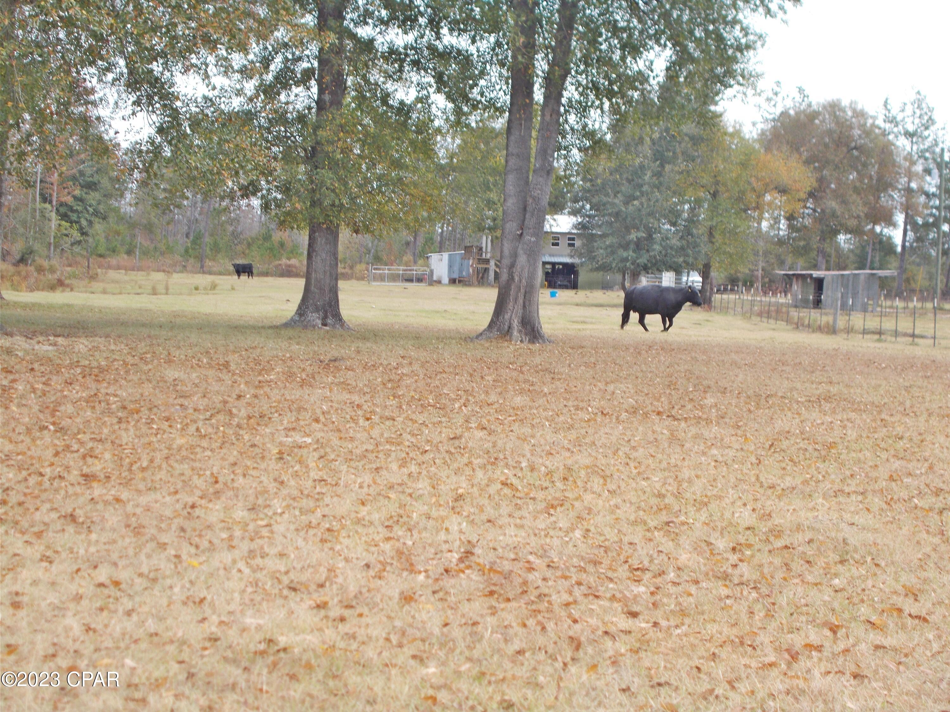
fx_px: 1811
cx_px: 475
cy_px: 356
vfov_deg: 22.3
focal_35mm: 66
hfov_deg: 29.4
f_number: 5.3
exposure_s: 1/125
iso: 80
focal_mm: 11.8
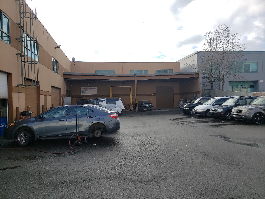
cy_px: 100
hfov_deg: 67.3
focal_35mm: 26
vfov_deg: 53.1
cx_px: 132
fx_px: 199
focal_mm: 4.3
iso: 50
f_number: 1.5
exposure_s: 1/1501
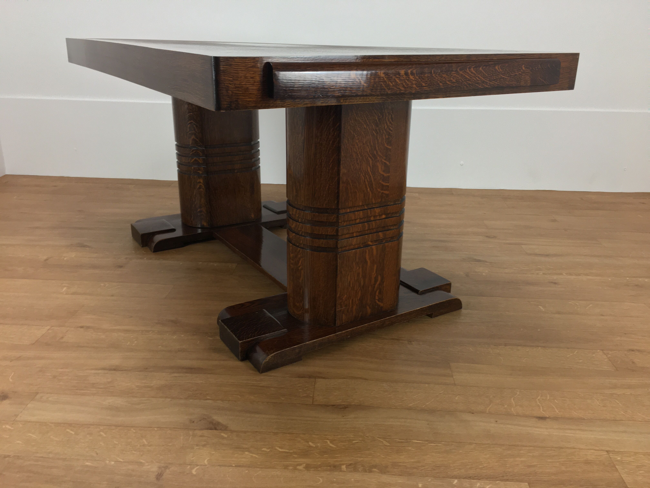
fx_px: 545
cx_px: 325
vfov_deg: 48.2
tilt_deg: -19.8
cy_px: 244
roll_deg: -0.7
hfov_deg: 61.7
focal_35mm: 29
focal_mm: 4.15
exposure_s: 1/33
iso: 50
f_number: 2.2
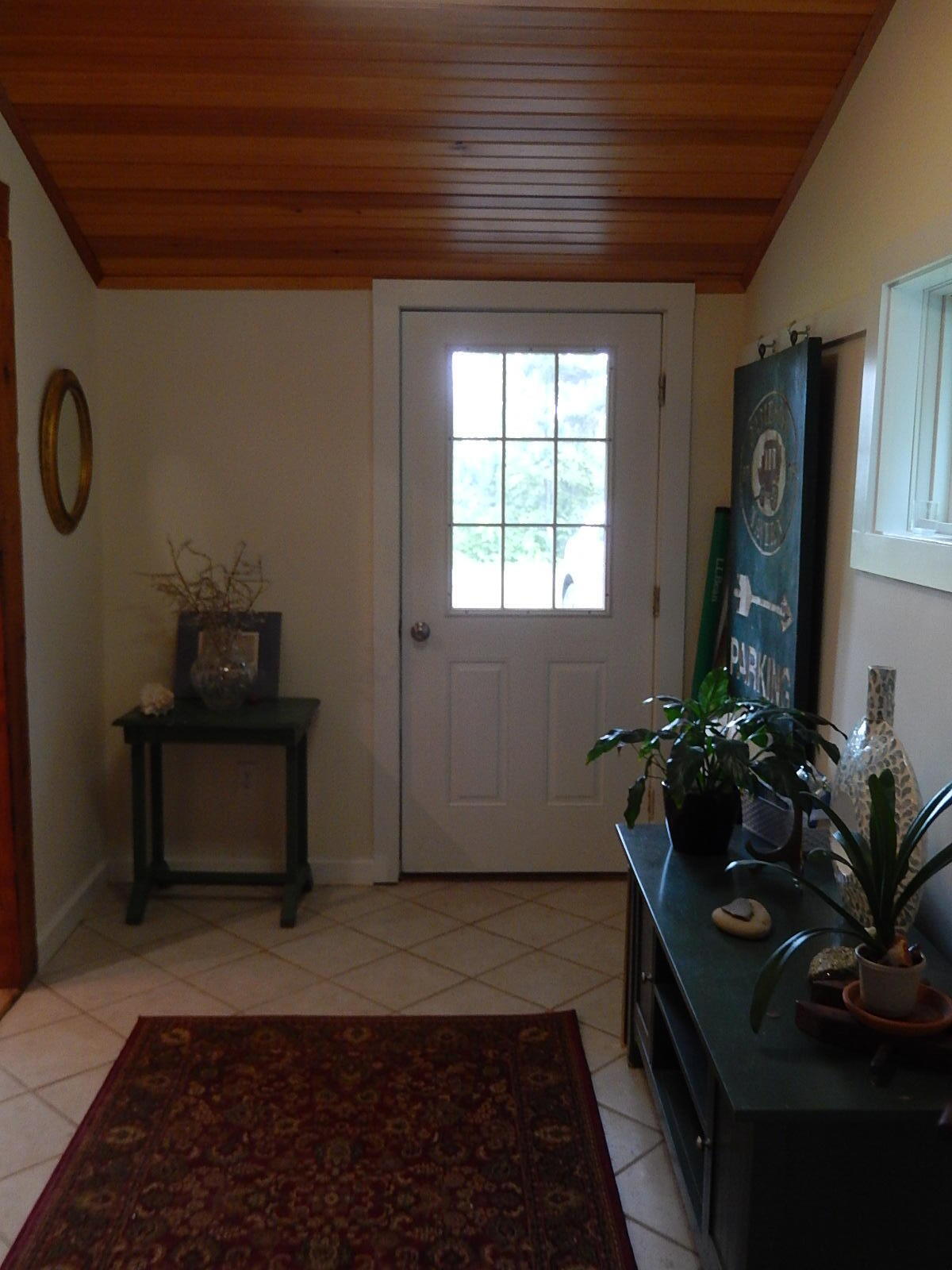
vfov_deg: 56.8
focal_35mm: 32
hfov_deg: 44.2
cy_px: 635
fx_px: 1173
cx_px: 476
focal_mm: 5.7
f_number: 3.8
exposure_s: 1/30
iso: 400
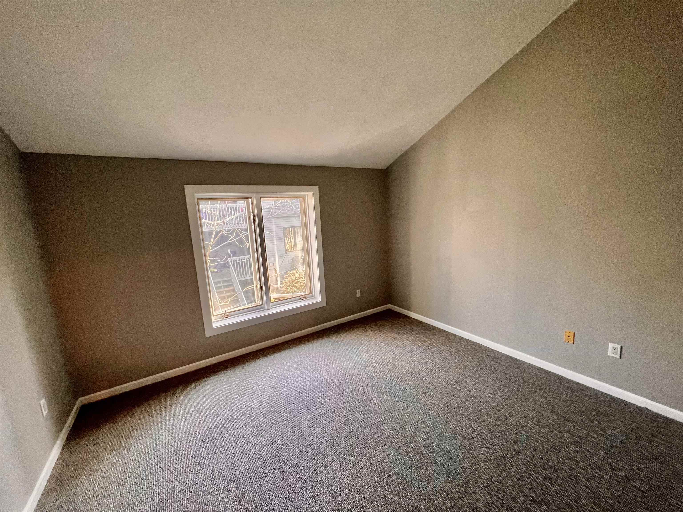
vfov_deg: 89.9
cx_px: 342
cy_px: 256
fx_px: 256
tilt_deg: -8.8
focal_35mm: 13
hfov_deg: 106.2
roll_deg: +3.1
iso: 250
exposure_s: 1/120
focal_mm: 1.57
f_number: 1.8
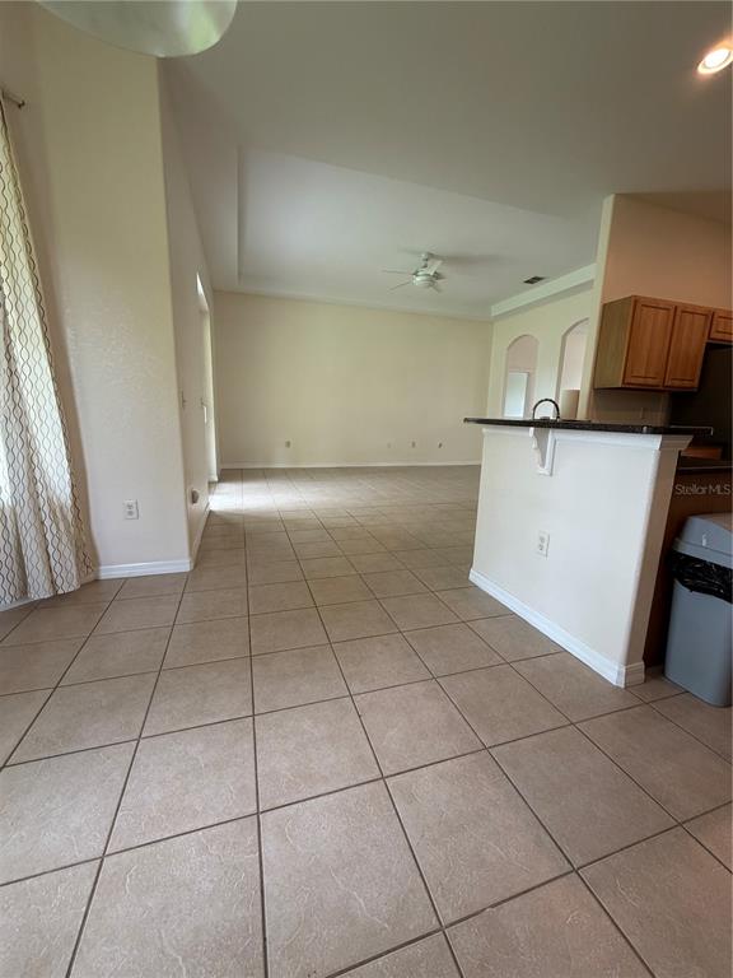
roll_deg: -2.3
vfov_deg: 102.1
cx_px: 366
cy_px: 489
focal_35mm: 14
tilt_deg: -10.7
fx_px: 395
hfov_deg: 85.7
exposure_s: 1/121
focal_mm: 2.22
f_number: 2.2
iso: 200
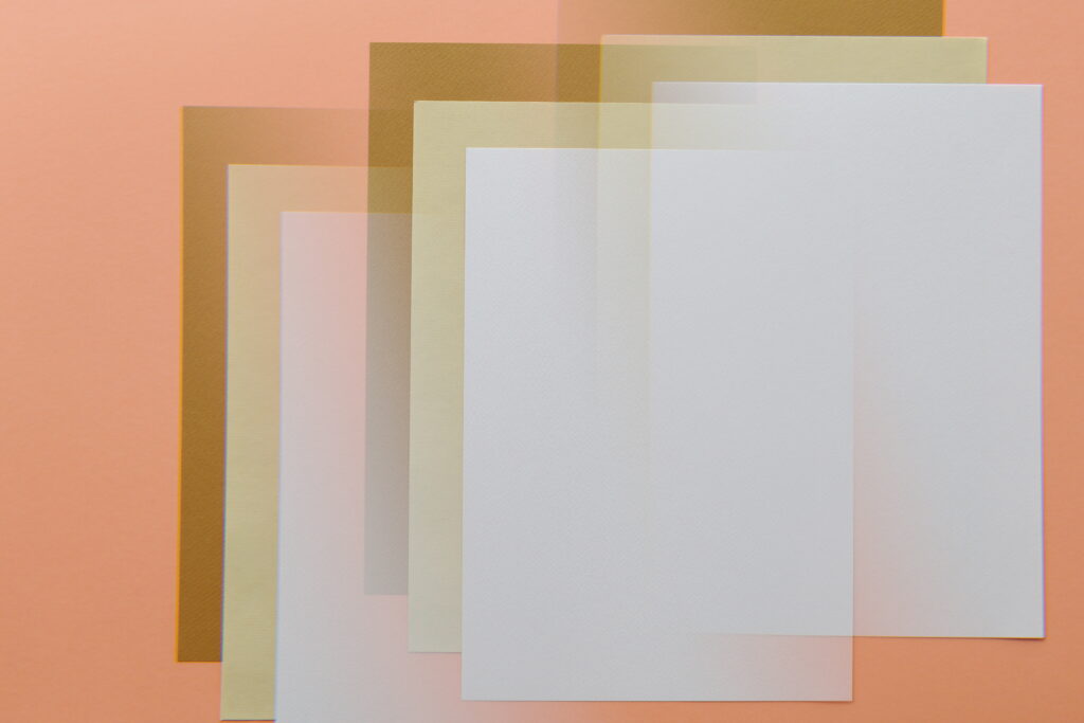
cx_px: 542
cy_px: 362
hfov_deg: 34.5
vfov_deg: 23.4
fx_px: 1747
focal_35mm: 58
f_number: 6.3
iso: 400
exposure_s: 1/80
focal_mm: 58
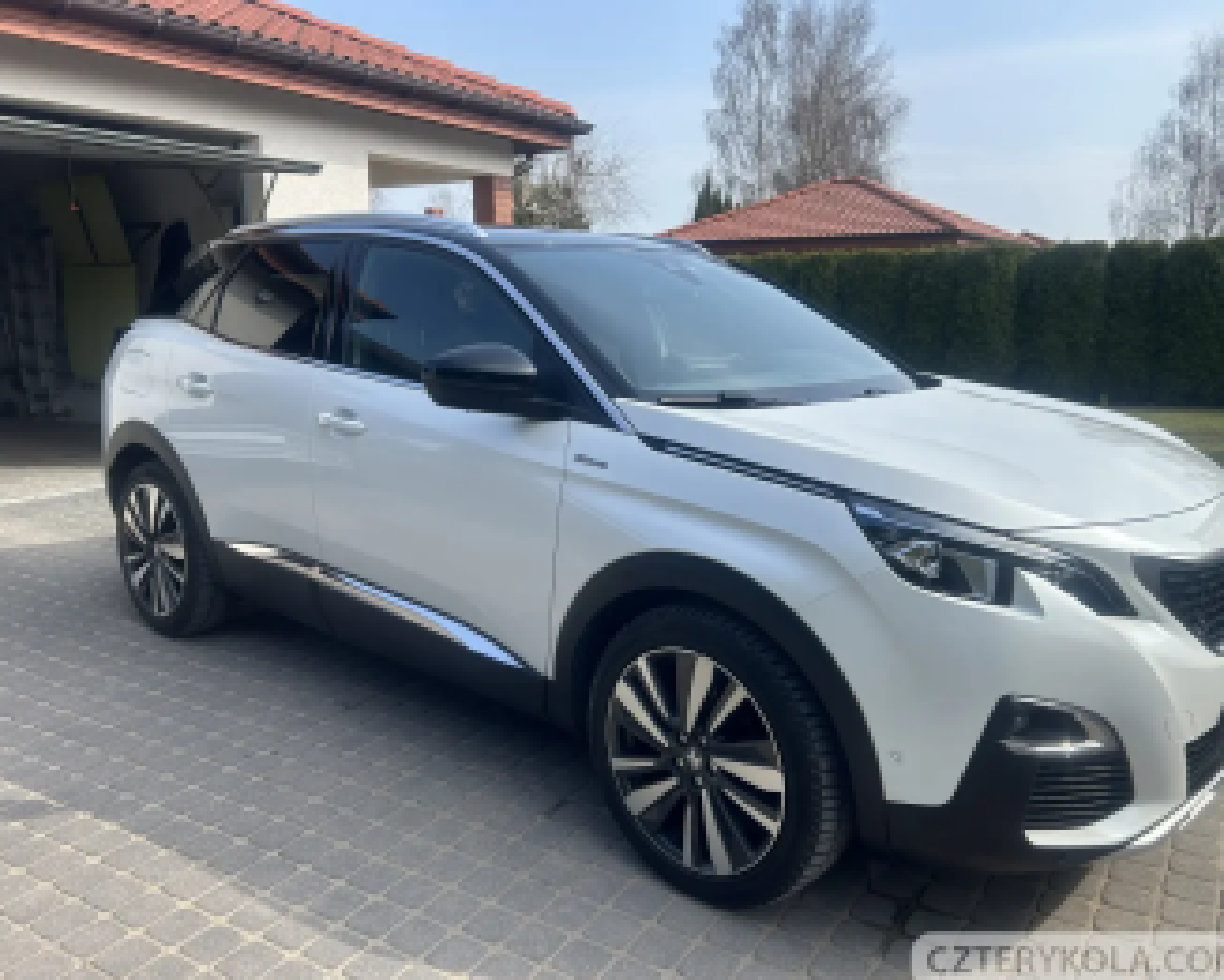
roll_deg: +0.7
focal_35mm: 28
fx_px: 1015
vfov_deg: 51.5
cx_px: 650
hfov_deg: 62.1
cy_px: 499
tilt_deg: -11.7
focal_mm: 5.7
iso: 50
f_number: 1.5
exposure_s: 1/2695
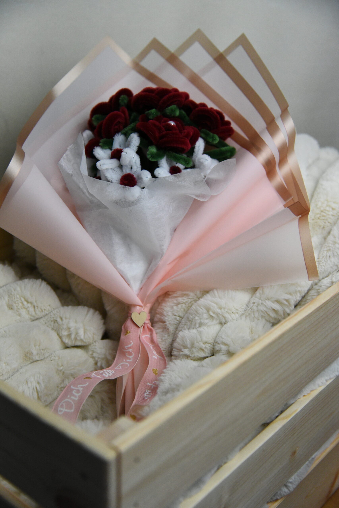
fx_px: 706
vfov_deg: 39.6
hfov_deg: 27.0
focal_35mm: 50
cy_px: 254
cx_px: 170
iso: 4500
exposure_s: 1/4000
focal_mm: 50
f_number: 4
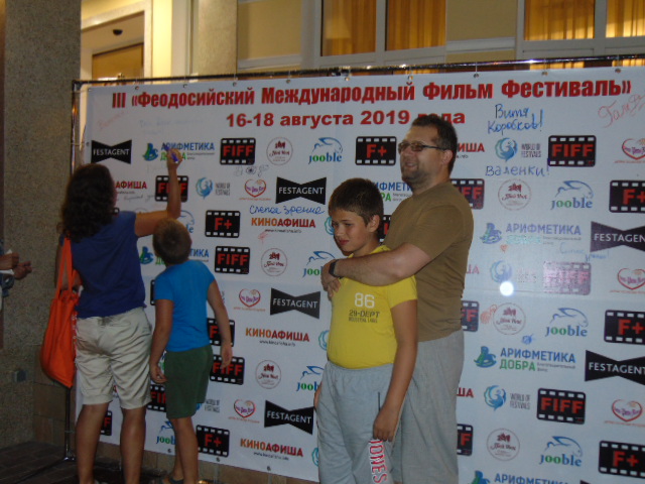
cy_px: 242
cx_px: 322
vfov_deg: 40.7
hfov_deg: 52.6
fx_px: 652
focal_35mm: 35
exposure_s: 1/8
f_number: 3.2
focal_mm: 6.3
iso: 200
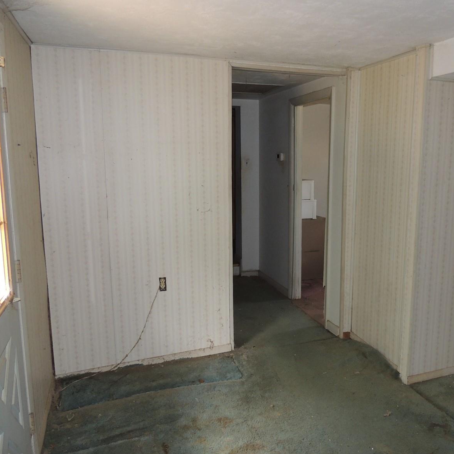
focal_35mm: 29
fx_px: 430
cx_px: 277
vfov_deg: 55.6
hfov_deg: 55.1
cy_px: 226
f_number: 3
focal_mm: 4.3
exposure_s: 1/30
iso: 200
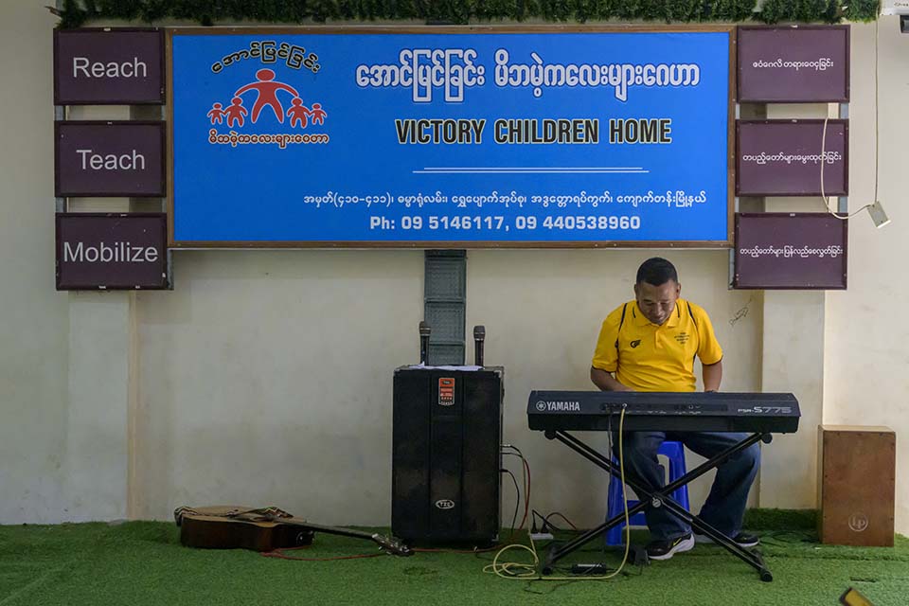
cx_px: 454
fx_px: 1161
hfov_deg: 42.7
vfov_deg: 29.2
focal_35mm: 46
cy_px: 303
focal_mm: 46
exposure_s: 1/200
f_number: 10
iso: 14400
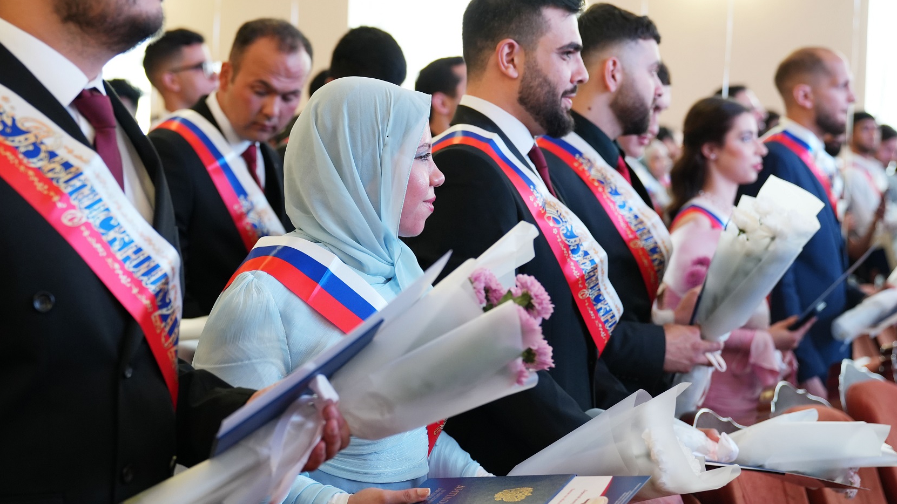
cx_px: 391
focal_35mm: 65
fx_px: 1546
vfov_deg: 18.5
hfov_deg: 32.3
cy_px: 189
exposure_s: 1/50
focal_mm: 49
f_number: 2.8
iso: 1000
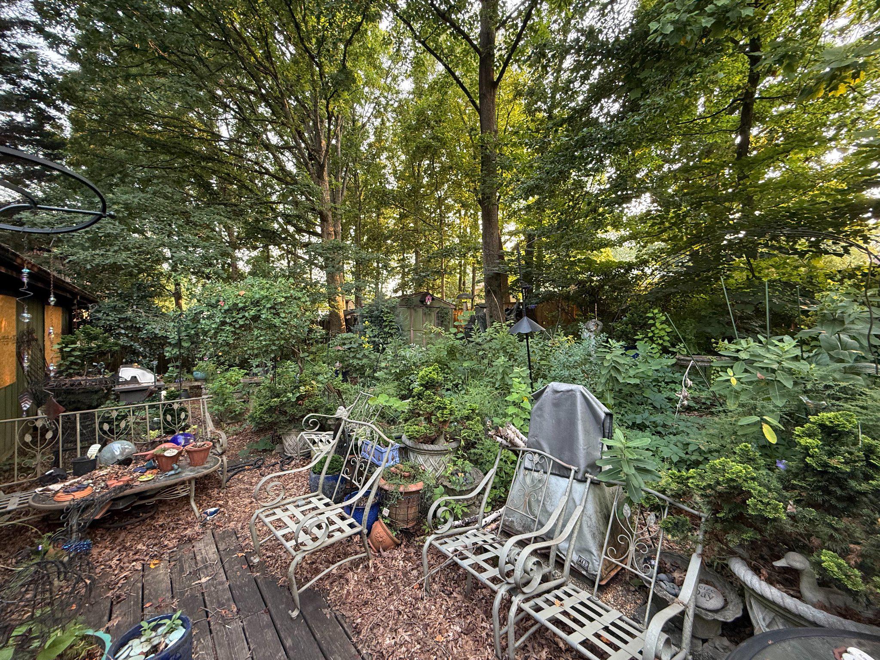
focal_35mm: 14
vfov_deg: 85.7
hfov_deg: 102.1
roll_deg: -1.3
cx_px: 440
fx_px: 356
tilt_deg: +1.8
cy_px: 330
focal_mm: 2.22
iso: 125
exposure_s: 1/99
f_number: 2.2
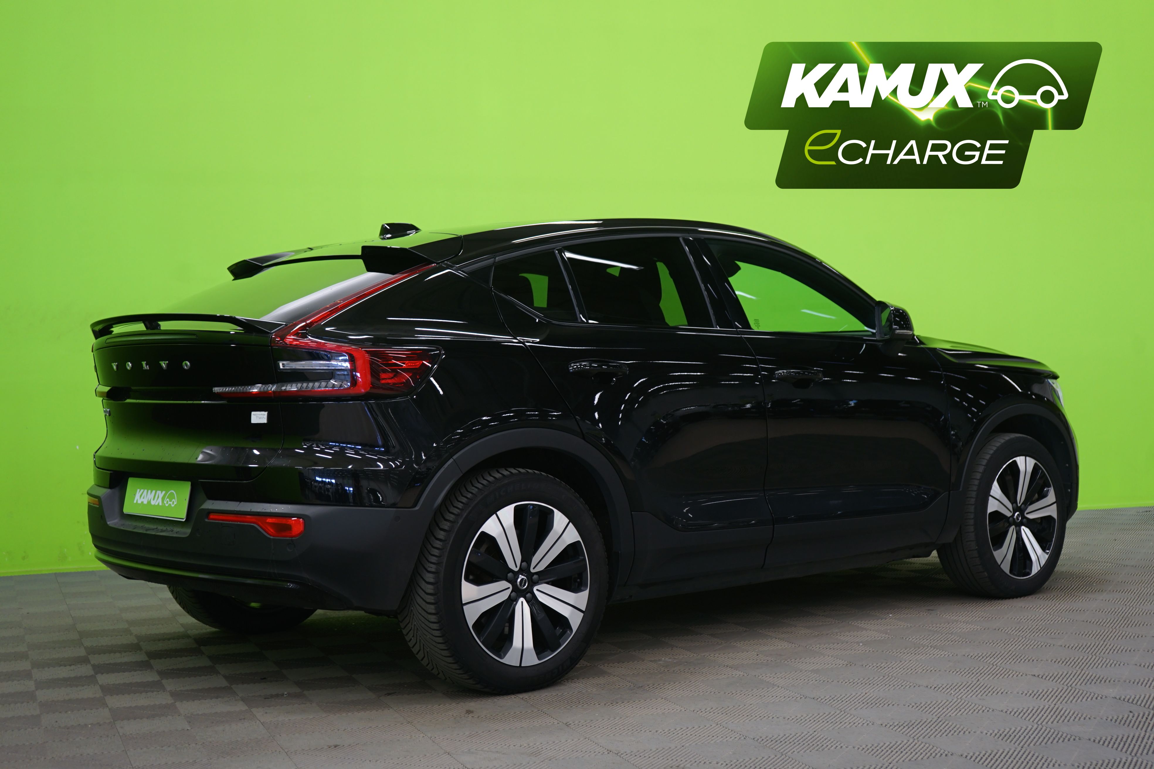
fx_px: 1539
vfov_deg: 28.1
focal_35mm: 48
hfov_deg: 41.1
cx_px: 577
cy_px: 384
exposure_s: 1/8
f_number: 4.5
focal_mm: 48
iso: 400
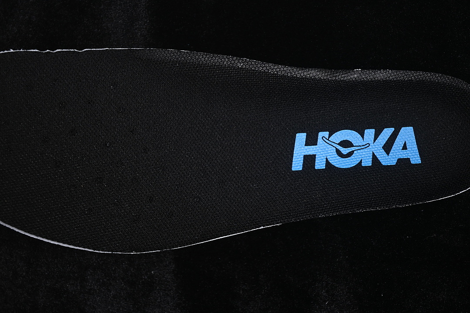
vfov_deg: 18.2
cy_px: 156
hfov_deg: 27.0
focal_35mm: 75
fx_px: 979
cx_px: 235
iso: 160
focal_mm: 50
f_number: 6.3
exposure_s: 1/60
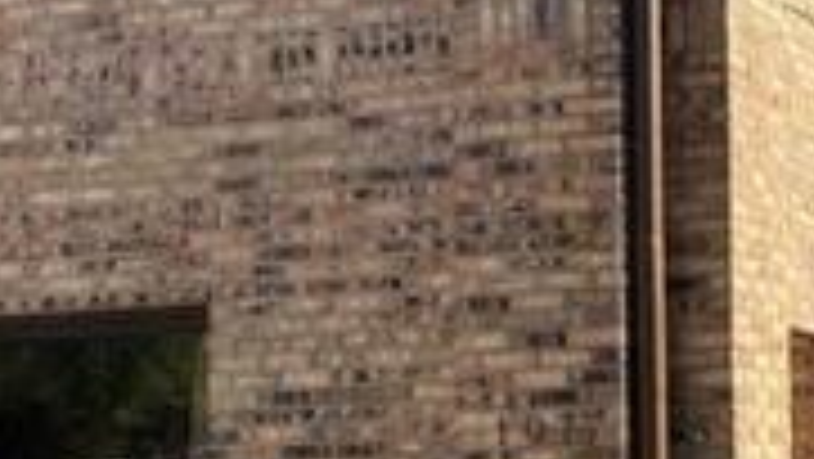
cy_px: 302
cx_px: 922
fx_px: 2159
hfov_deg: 20.3
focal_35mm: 100
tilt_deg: +5.8
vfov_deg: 12.1
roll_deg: +1.5
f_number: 1.5
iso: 50
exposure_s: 1/1209
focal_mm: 5.7
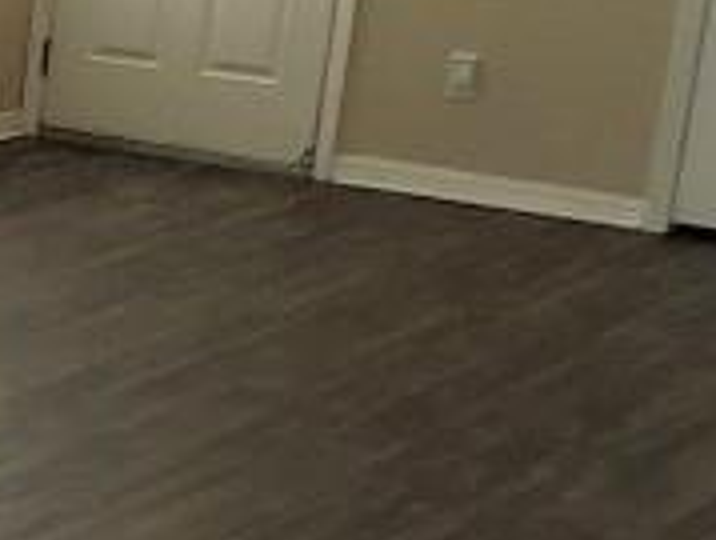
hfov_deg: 9.9
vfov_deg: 8.4
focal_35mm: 177
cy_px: 556
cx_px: -932
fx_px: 3668
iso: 25
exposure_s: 1/30
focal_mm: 3.3
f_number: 2.4
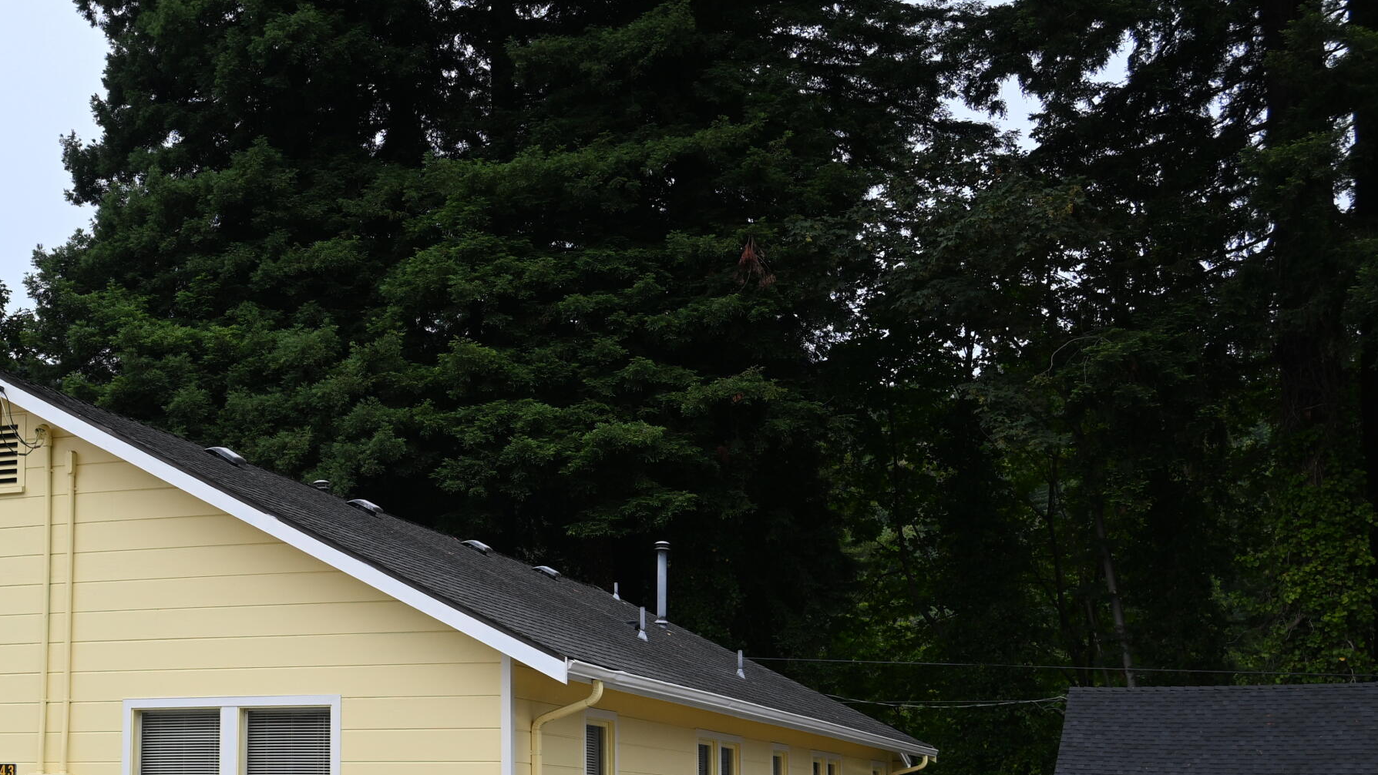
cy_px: 614
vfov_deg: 20.5
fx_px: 2119
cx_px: 298
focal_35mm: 58
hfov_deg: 35.0
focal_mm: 22
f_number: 5
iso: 100
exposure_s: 1/100
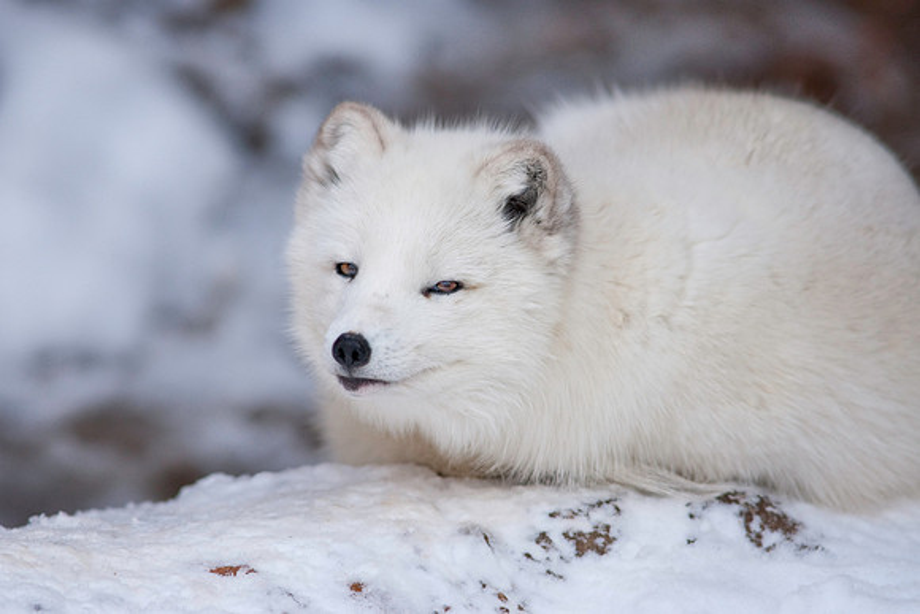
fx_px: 11502
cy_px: 307
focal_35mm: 450
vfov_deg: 3.1
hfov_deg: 4.6
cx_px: 460
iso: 400
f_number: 3.5
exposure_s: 1/2000
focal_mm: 300
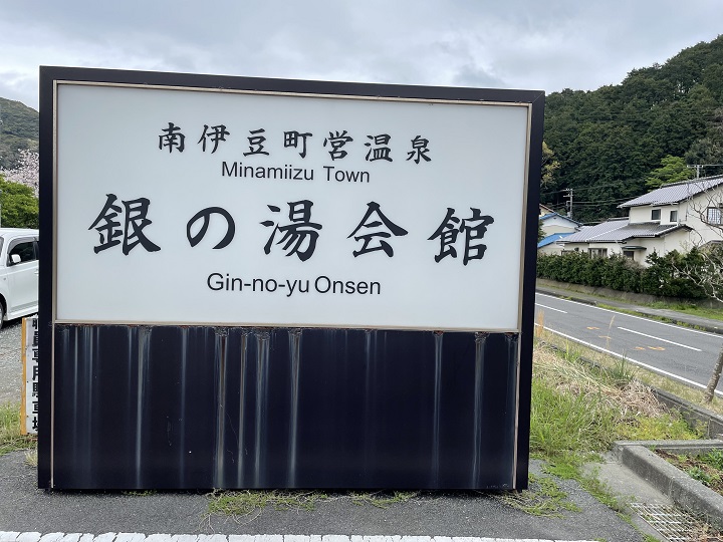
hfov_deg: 67.3
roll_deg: -1.8
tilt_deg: -1.7
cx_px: 362
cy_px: 271
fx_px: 543
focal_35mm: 26
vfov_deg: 53.1
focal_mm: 4.2
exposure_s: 1/1511
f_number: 1.6
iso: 32
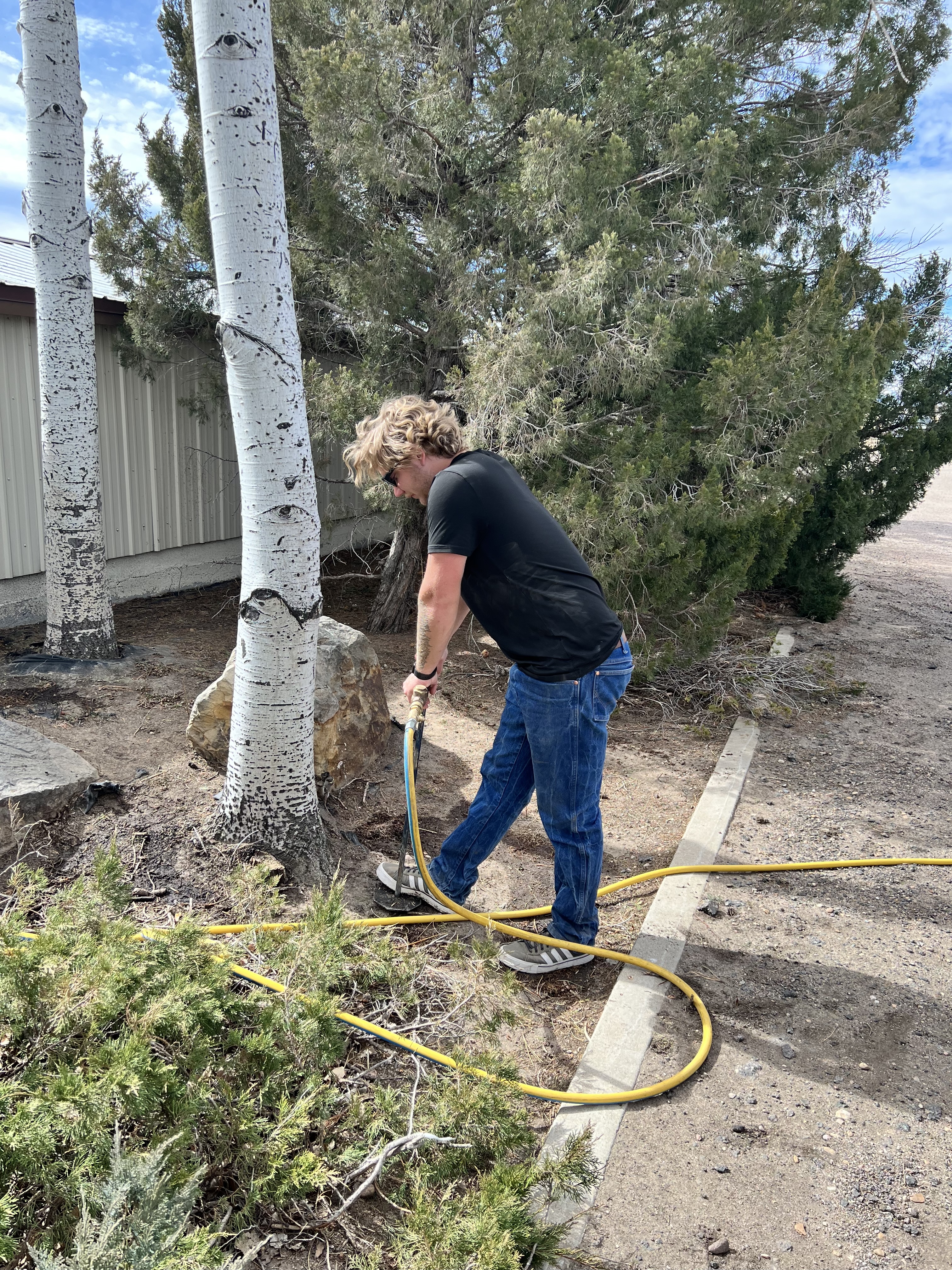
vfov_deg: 67.3
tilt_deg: -14.0
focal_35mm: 26
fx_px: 953
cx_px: 476
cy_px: 635
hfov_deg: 53.1
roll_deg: -3.2
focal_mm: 5.7
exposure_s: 1/1068
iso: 50
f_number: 1.5
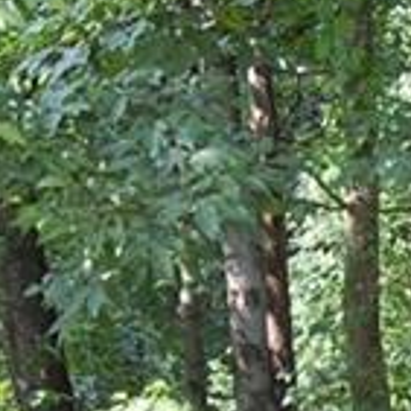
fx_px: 2243
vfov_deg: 10.3
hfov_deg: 10.2
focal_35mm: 167
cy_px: 478
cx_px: 554
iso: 400
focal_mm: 18
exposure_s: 1/80
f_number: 8
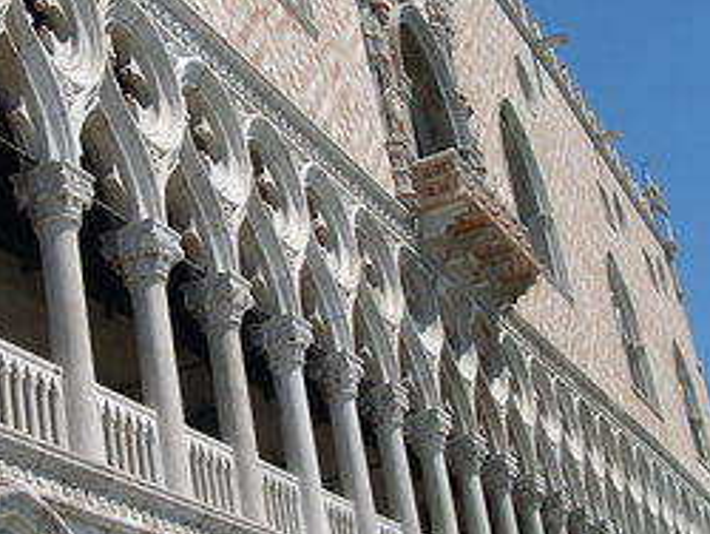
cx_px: 199
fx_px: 1560
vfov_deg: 19.4
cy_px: 231
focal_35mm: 76
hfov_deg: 25.4
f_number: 7.6
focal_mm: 8
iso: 100
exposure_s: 1/329
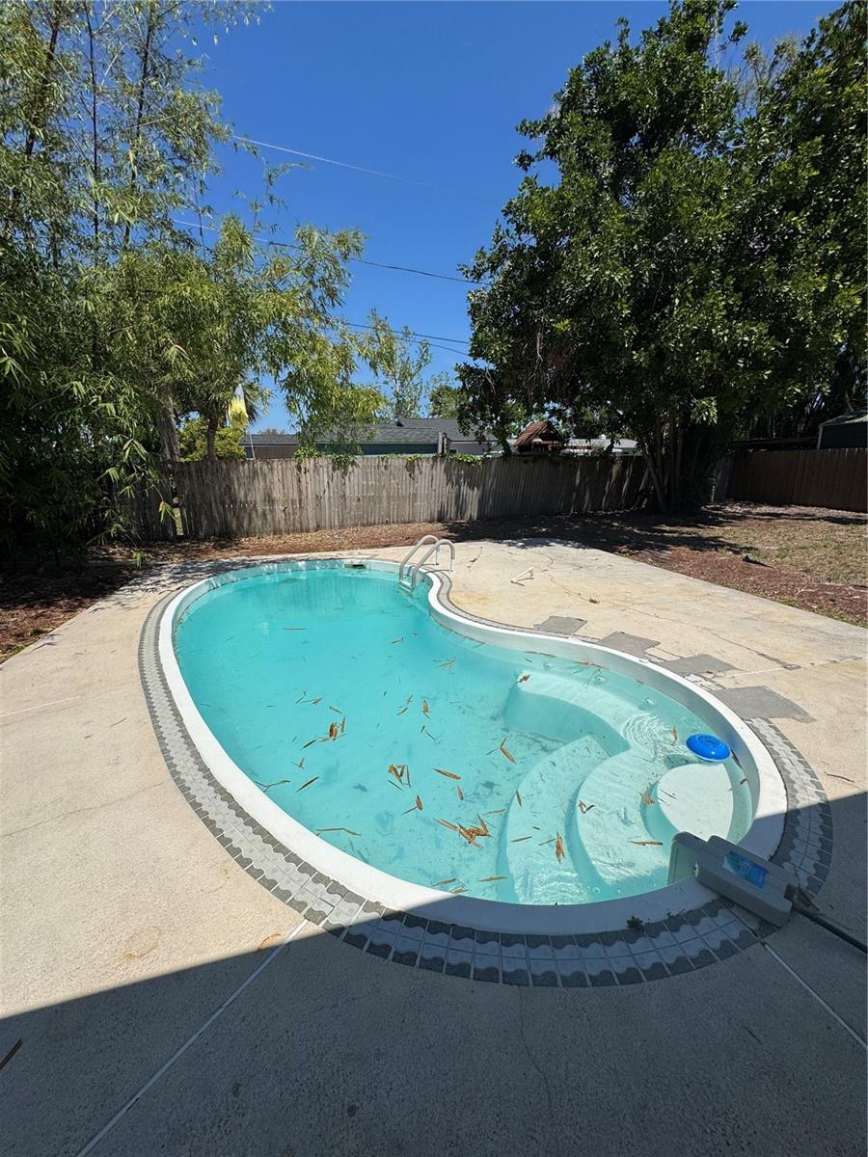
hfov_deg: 85.7
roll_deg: +1.6
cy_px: 578
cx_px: 434
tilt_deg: -13.1
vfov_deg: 102.1
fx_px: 468
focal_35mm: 14
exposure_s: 1/4630
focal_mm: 2.22
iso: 40
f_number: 2.2
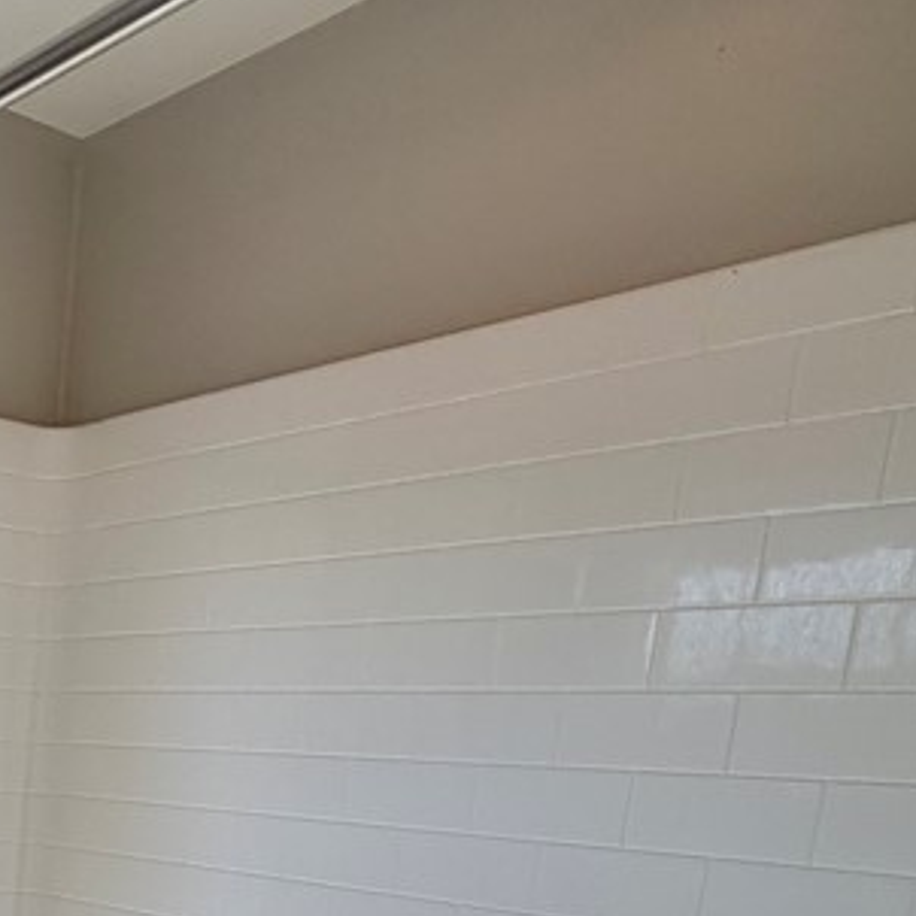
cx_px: -231
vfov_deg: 35.6
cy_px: 946
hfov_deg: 32.0
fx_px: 1257
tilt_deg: -11.4
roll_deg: -2.5
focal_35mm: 42
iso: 64
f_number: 2.2
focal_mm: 2.22
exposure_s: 1/465
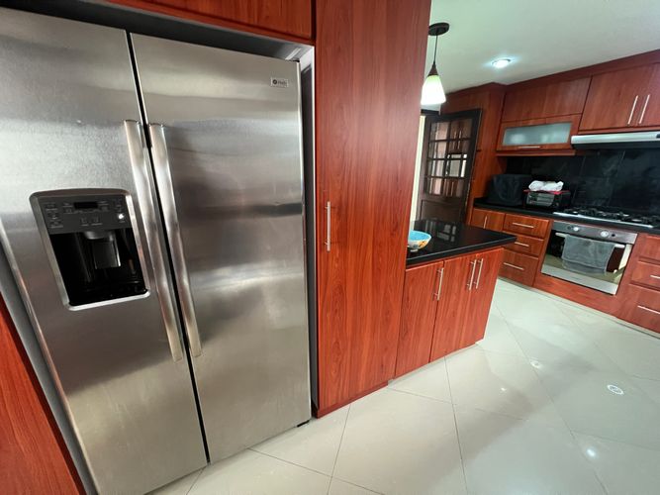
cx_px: 330
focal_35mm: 13
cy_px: 248
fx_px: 248
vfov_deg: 89.9
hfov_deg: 106.2
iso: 800
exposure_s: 1/60
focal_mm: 1.57
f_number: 1.8
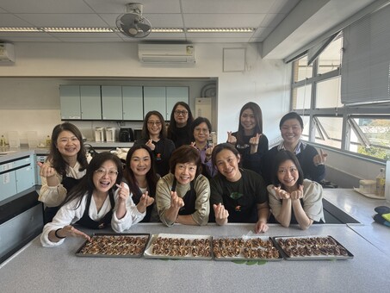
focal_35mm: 24
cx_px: 195
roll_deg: -2.0
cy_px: 146
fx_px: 270
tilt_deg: -8.7
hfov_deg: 71.6
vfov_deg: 56.8
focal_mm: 6.76
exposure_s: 1/241
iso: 80
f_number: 1.78
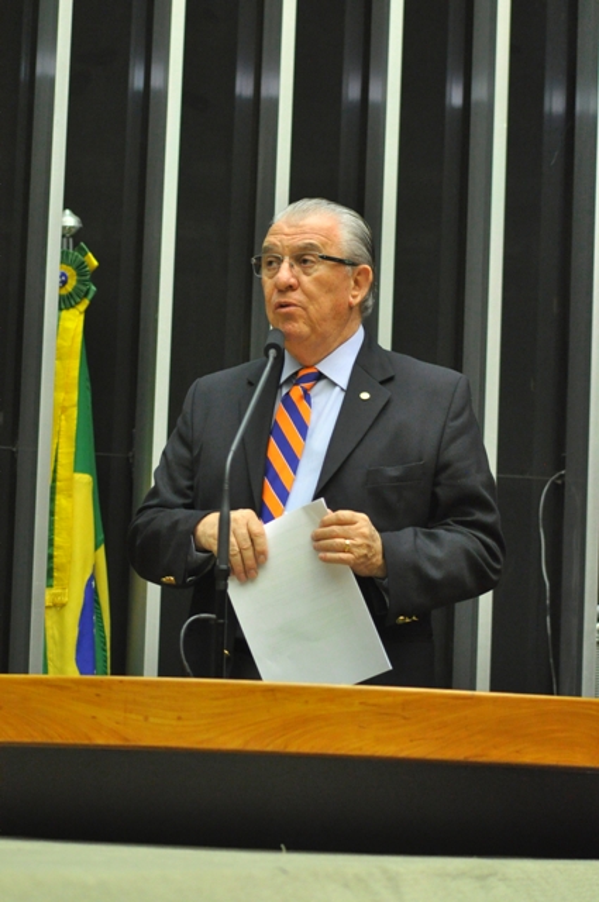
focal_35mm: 105
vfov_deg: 19.5
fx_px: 2628
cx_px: 300
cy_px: 451
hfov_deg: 13.0
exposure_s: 1/45
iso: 1600
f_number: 4
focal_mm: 70
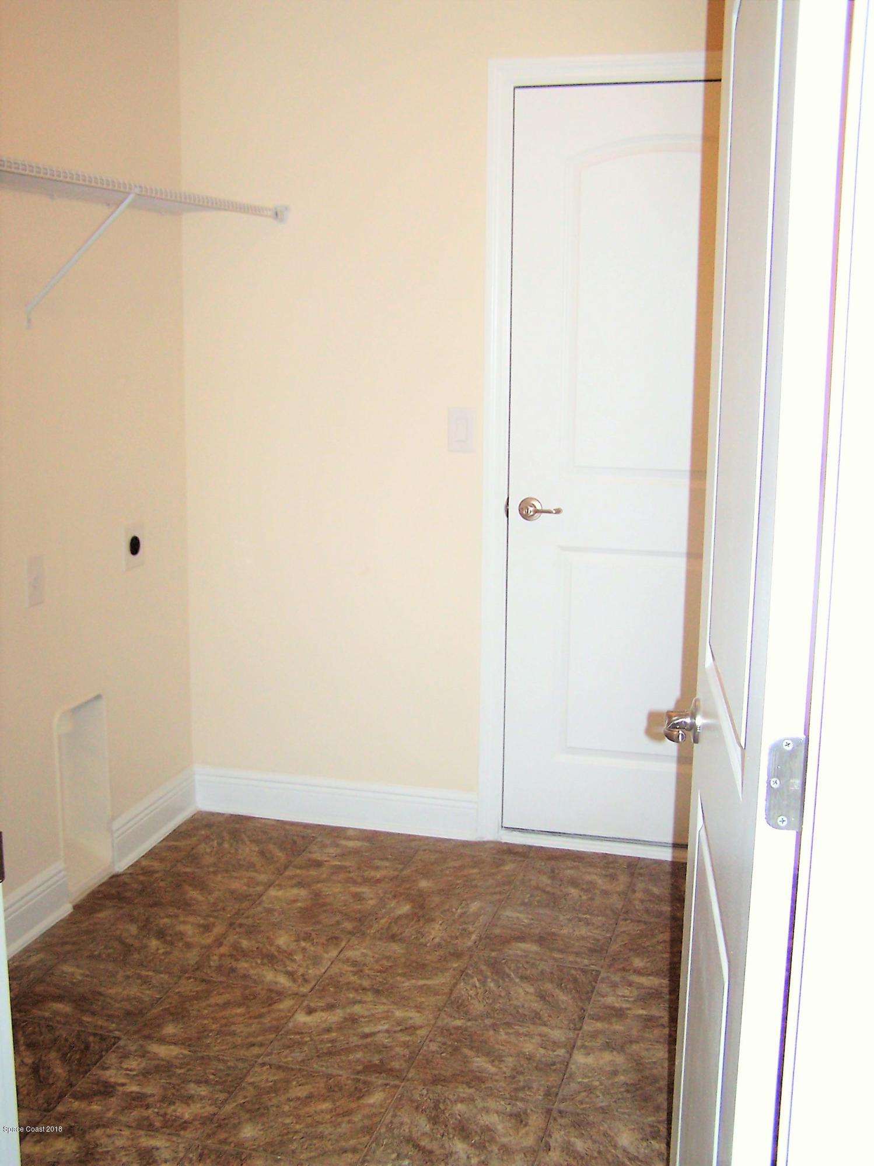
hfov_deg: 37.7
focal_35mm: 38
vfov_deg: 49.0
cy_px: 583
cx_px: 437
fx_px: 1280
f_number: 2.8
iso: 140
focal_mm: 6.3
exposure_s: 1/60
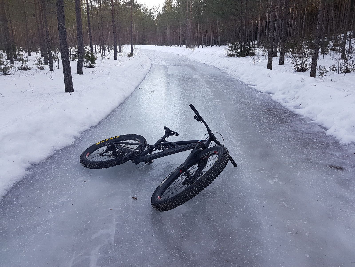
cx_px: 178
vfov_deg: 53.1
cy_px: 134
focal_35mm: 26
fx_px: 267
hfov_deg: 67.3
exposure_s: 1/177
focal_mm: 4.2
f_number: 1.7
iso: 40
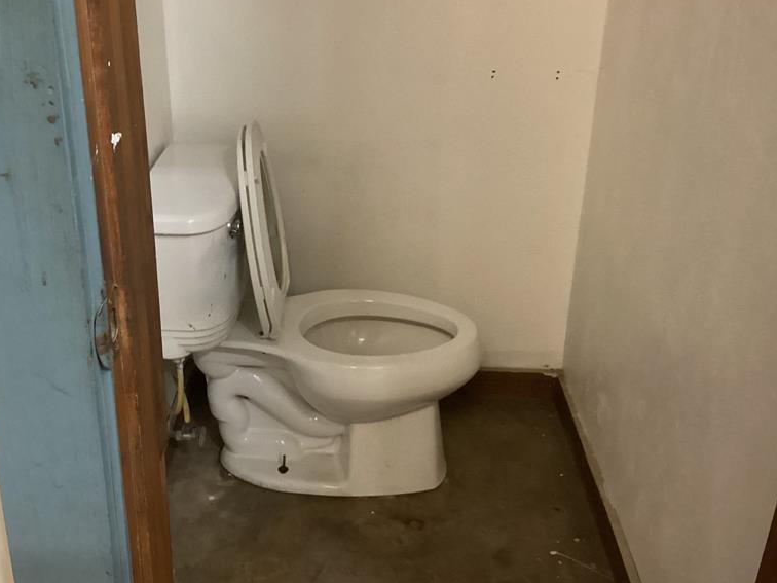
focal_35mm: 42
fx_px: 943
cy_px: 271
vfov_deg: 34.3
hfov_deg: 44.5
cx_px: 301
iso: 400
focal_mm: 3.3
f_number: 2.4
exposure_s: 1/30
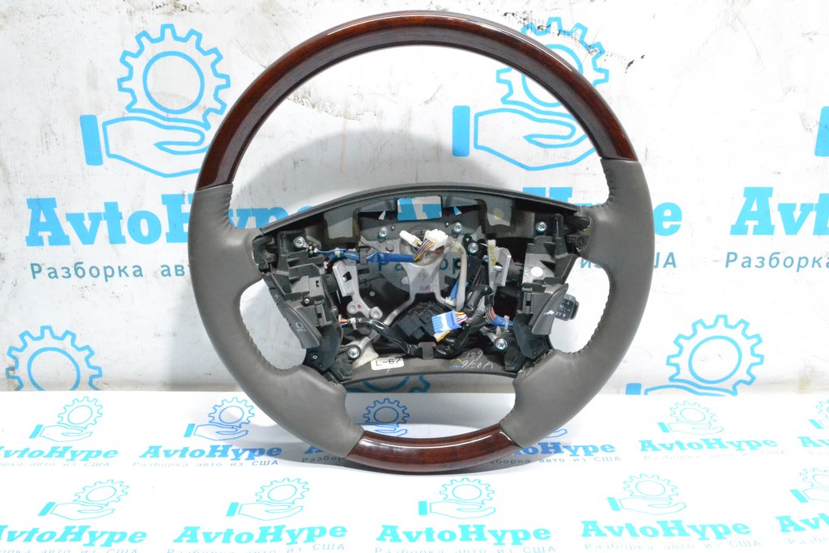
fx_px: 760
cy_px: 276
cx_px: 414
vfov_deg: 40.0
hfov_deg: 57.2
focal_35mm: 33
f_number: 14
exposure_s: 1/80
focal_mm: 22
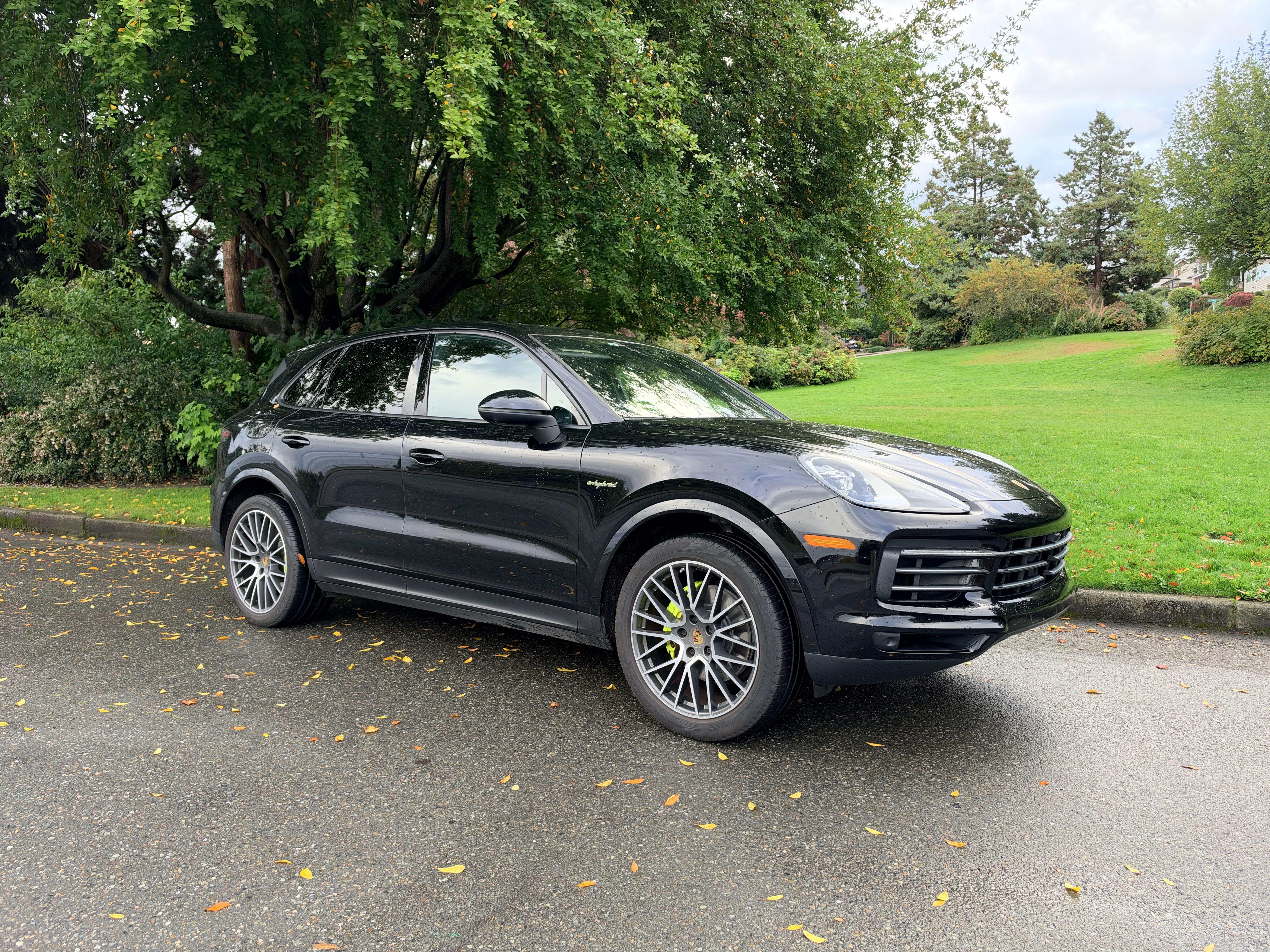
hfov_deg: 71.6
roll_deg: +1.1
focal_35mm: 24
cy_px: 476
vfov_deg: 56.8
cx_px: 635
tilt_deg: -4.2
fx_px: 881
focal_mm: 6.93
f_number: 1.8
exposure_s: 1/218
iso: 160
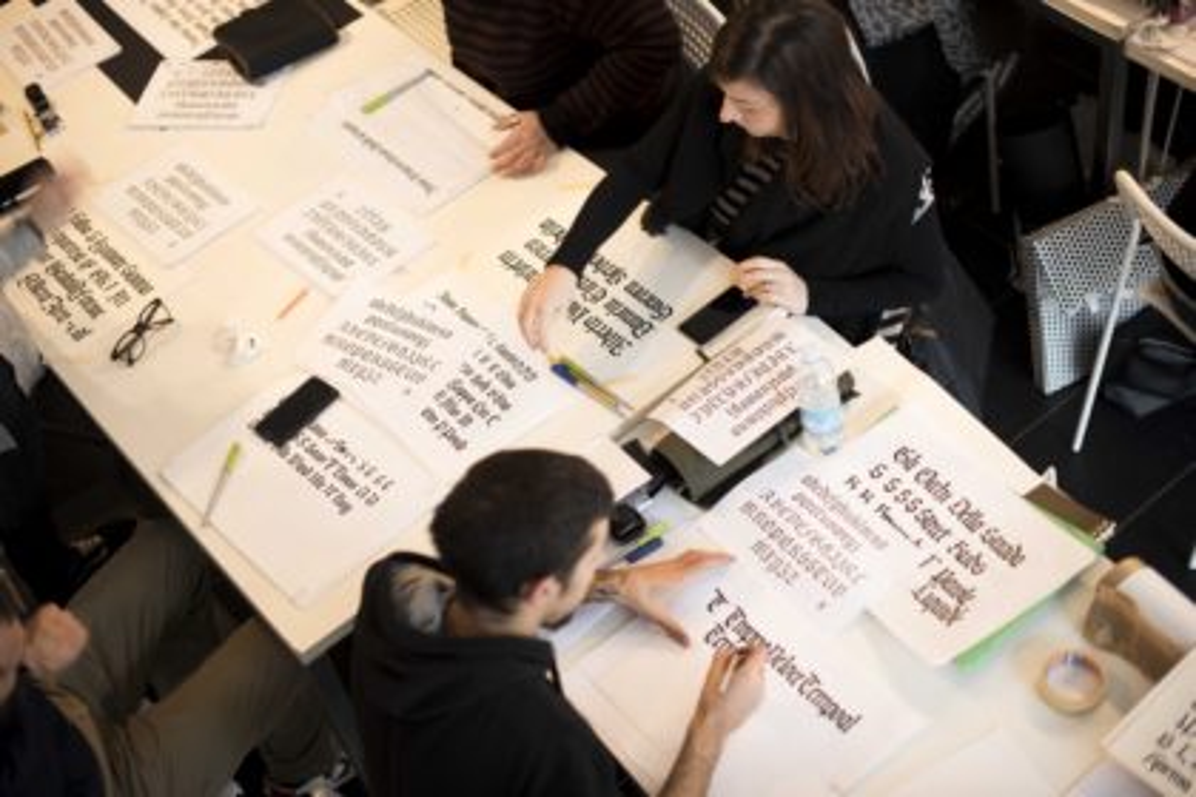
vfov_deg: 27.0
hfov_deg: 39.6
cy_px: 398
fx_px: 1661
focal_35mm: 50
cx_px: 598
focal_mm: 50
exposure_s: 1/40
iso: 250
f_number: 2
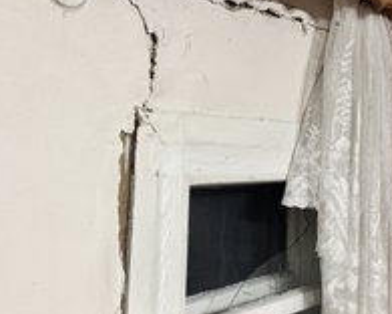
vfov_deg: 31.4
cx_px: 193
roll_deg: -1.2
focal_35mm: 48
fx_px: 557
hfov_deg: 38.8
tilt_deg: +0.4
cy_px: 179
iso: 800
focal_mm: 6.76
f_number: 1.78
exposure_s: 1/52
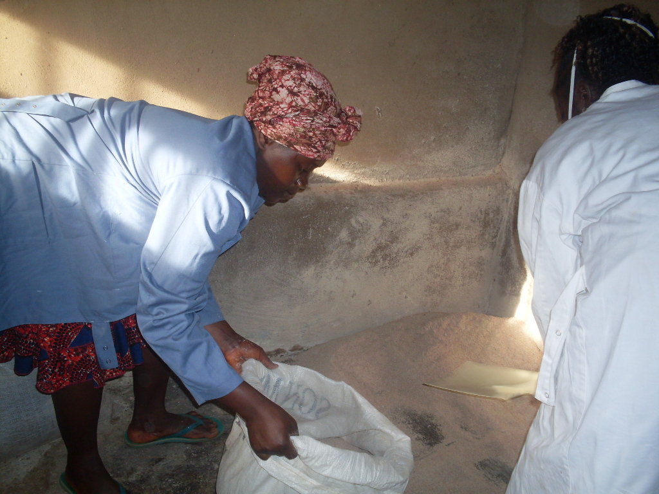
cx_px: 330
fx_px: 723
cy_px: 247
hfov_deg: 49.0
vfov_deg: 37.7
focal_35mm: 38
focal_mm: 6.3
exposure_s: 1/45
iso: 100
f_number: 2.8
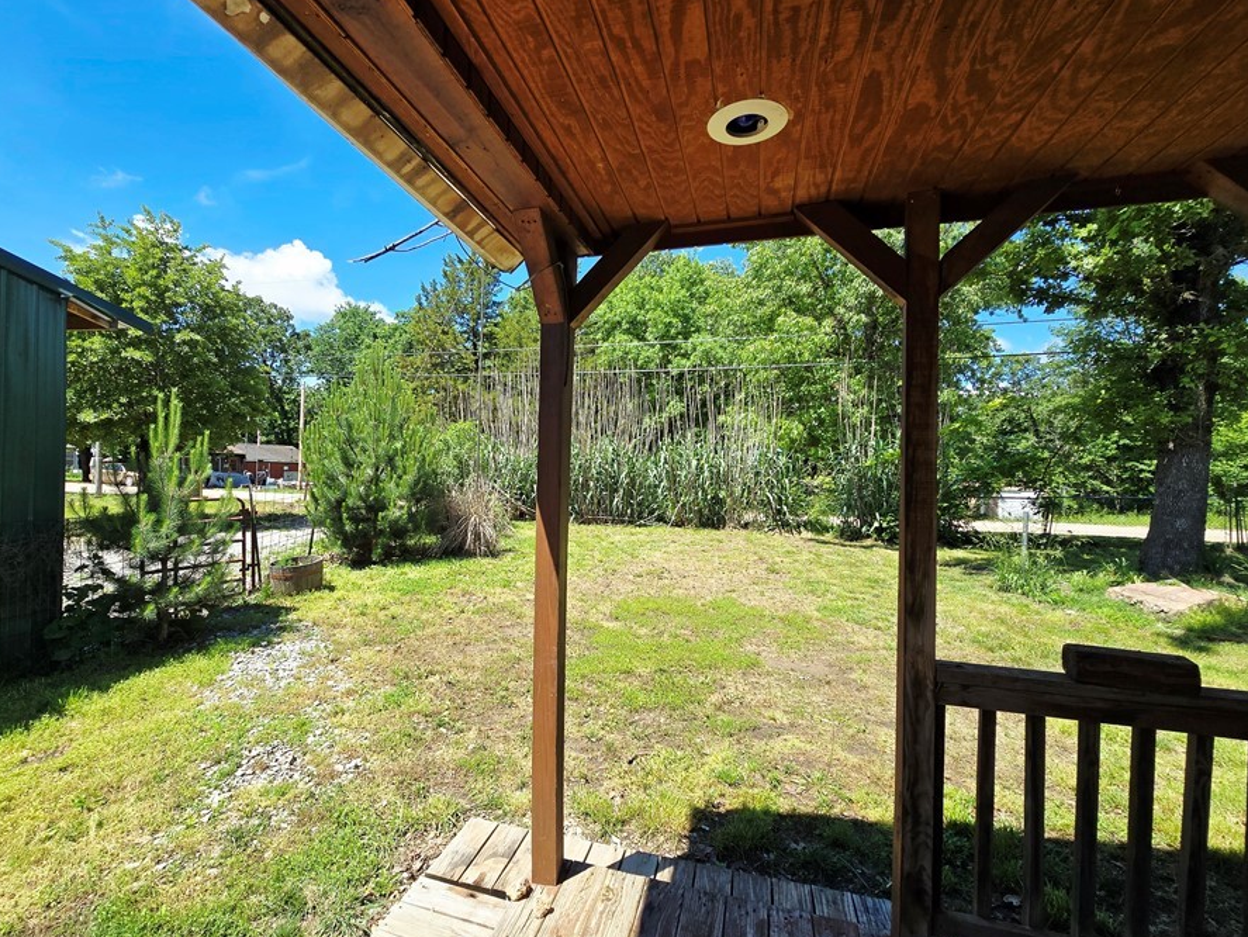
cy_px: 484
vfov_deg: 81.8
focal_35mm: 15
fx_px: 541
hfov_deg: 98.0
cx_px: 575
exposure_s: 1/1250
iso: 50
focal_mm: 2.2
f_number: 2.2
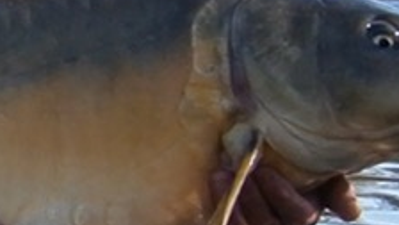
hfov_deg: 10.6
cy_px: 175
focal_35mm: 177
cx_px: -531
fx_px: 1873
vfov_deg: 6.9
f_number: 2.8
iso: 80
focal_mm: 4.7
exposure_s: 1/400
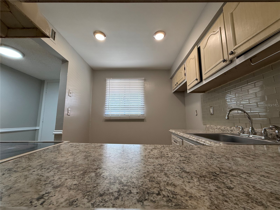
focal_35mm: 14
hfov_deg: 102.1
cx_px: 140
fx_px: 113
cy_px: 105
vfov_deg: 85.7
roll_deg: +0.1
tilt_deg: +8.0
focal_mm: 2.22
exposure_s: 1/120
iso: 200
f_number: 2.2
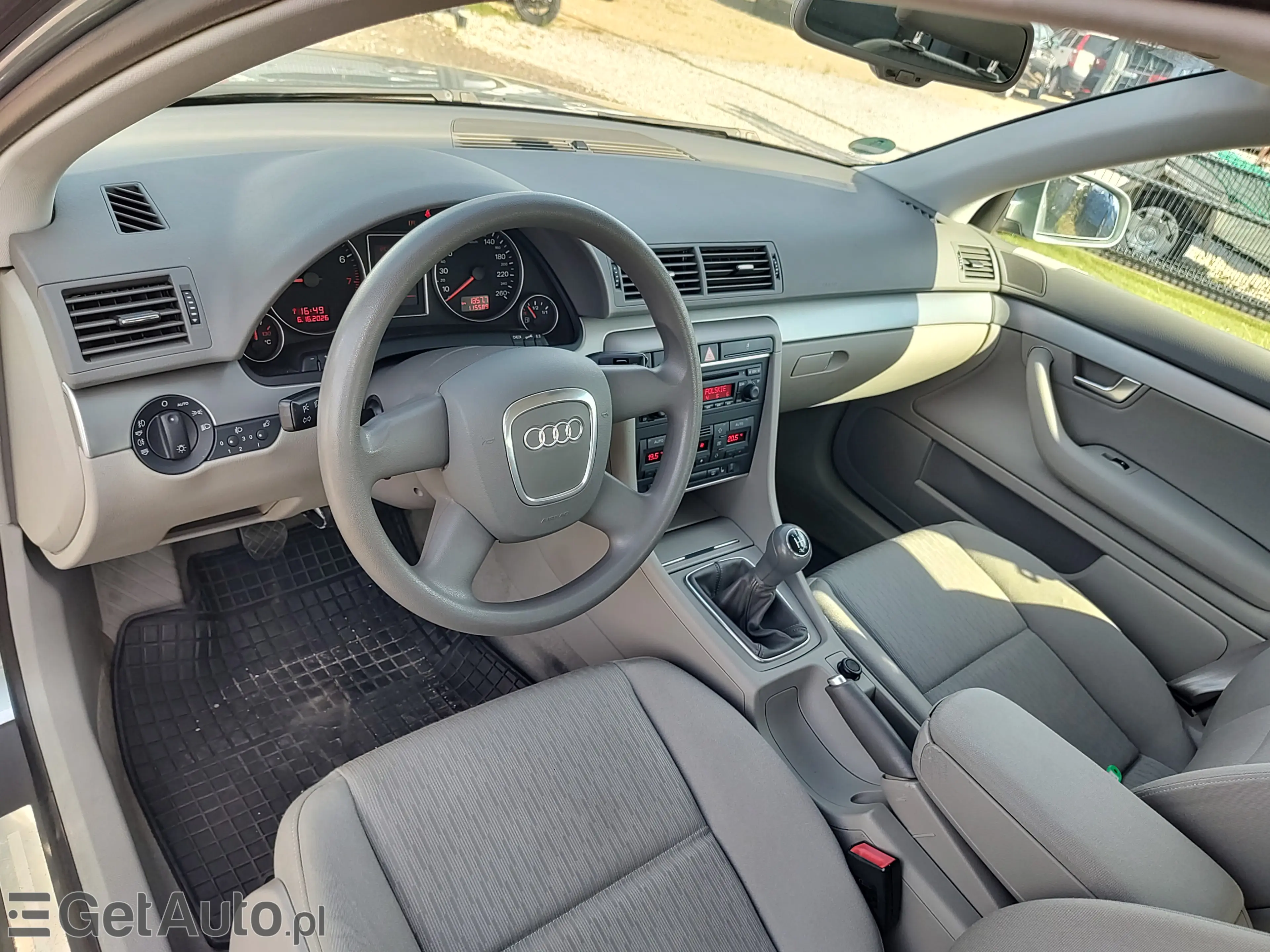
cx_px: 635
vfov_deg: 58.9
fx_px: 844
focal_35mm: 23
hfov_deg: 73.9
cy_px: 476
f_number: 1.8
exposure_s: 1/354
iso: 100
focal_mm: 5.56
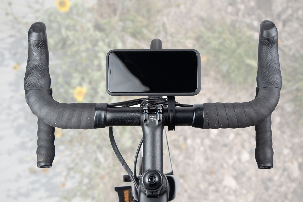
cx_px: 152
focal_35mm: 61
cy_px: 101
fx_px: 513
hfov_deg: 32.9
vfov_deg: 22.3
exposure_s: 1/160
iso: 200
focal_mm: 60
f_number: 9
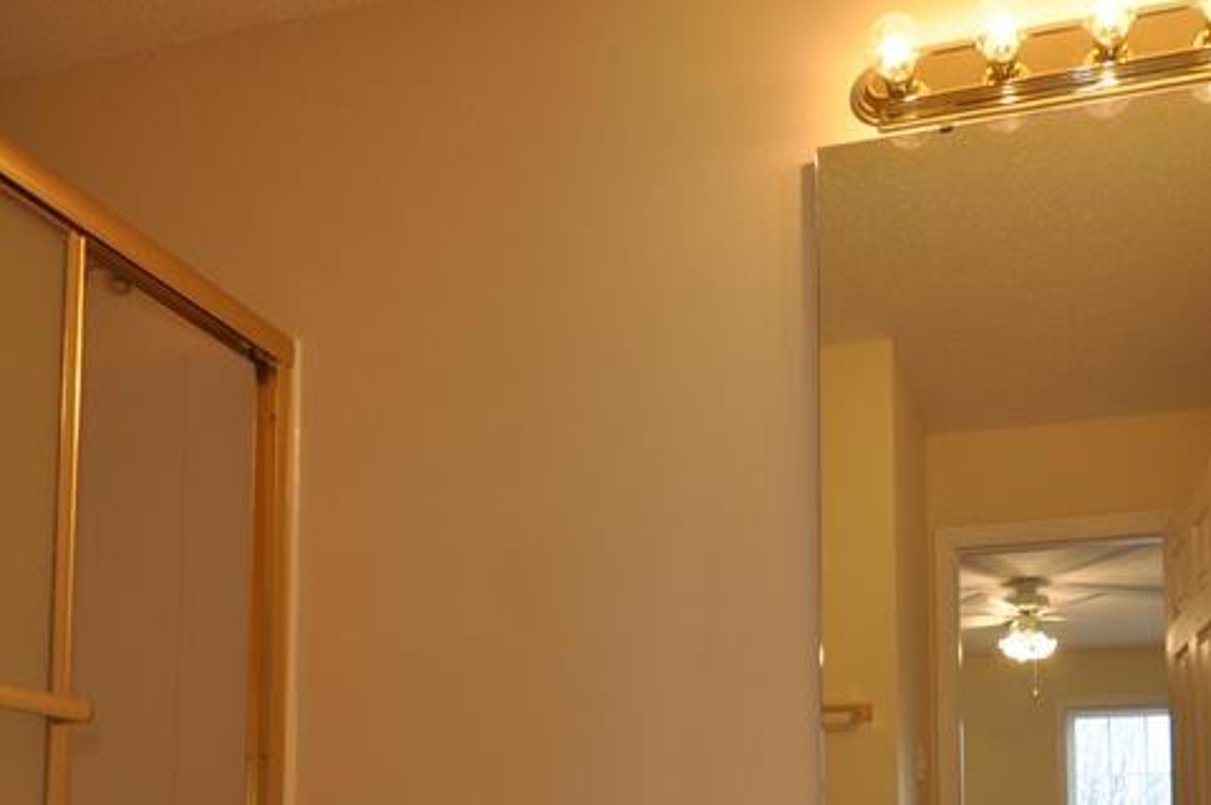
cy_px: 795
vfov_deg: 35.3
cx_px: 805
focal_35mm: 34
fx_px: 1143
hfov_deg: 54.7
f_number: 4
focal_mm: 10
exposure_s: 1/60
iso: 250
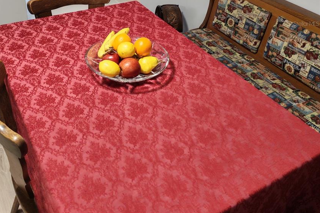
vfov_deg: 31.9
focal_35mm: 40
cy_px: 23
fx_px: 356
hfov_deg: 48.4
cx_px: 149
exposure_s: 1/50
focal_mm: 6.12
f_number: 1.9
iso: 1250
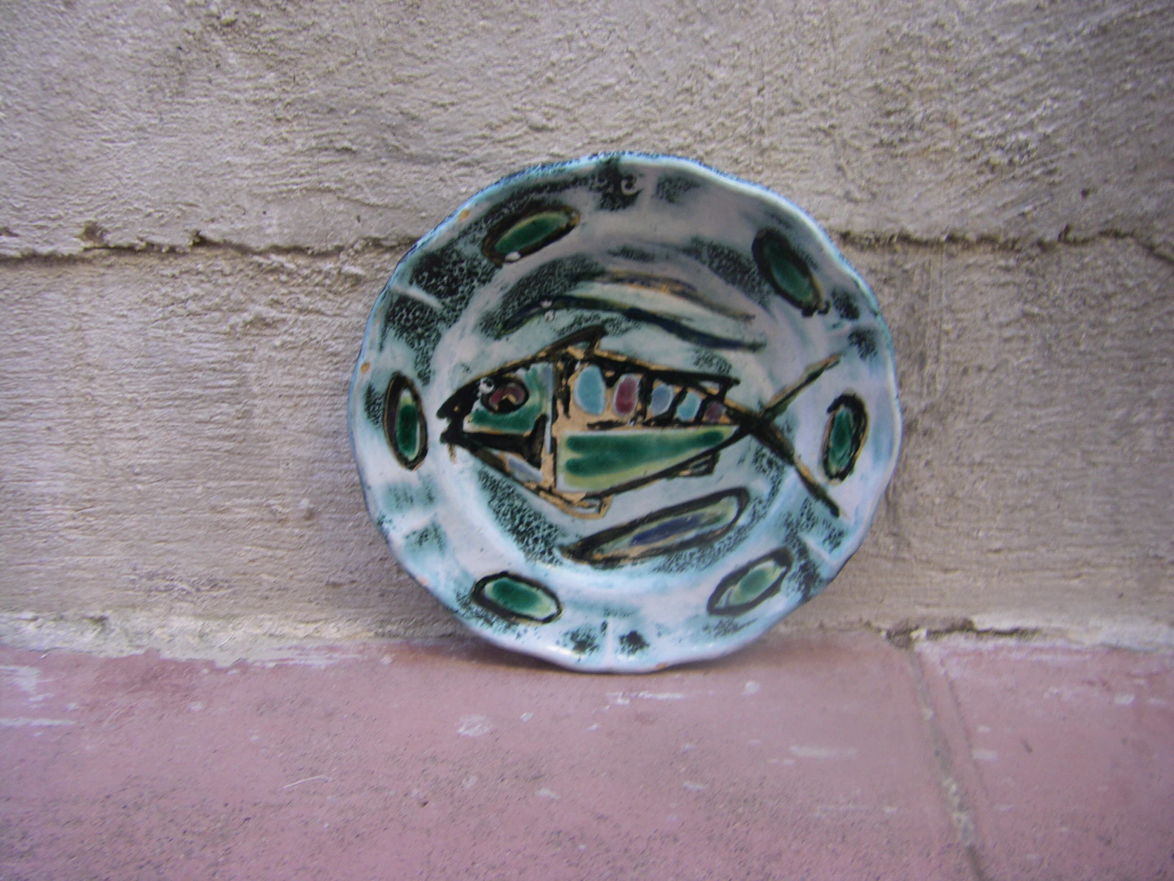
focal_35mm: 38
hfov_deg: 49.0
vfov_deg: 37.7
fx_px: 1289
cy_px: 440
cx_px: 587
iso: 160
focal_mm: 6.3
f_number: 3.5
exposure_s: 1/50
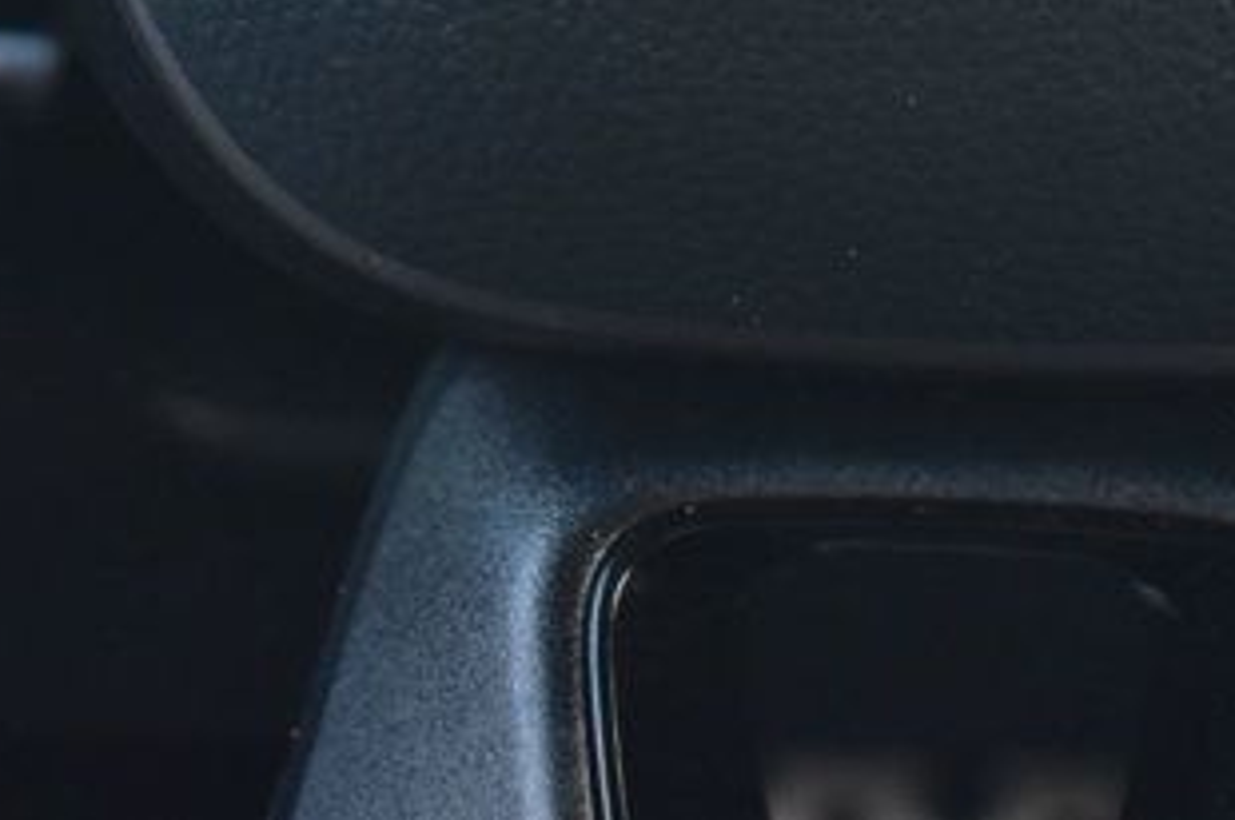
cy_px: -533
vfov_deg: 10.1
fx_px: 4421
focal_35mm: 129
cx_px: 1084
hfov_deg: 15.7
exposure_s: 1/15
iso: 1600
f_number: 4
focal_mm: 26
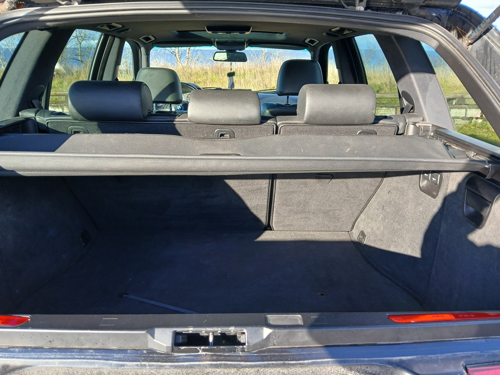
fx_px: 376
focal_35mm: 26
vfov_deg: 53.1
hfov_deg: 67.3
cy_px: 188
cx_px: 250
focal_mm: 3.98
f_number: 1.8
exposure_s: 1/100
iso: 40
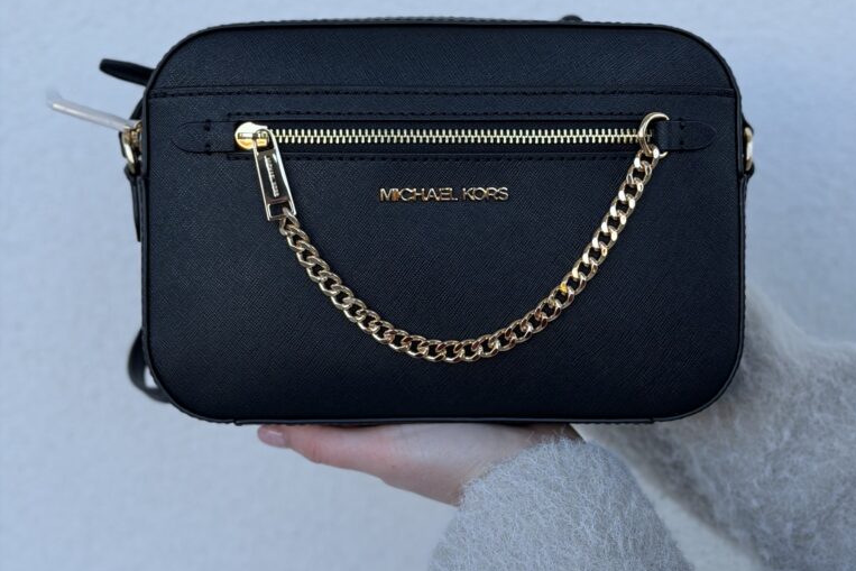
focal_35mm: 67
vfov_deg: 20.3
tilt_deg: -9.8
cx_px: 430
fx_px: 1593
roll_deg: -0.5
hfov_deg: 30.1
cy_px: 259
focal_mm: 6.76
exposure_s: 1/561
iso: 64
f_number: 1.78
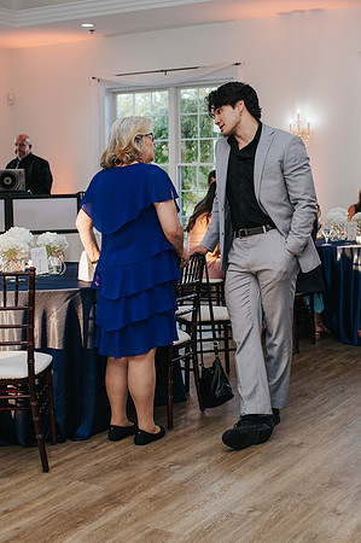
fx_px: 854
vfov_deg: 35.3
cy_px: 293
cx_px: 205
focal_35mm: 57
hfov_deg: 23.8
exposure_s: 1/200
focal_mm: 35
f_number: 3.2
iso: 800
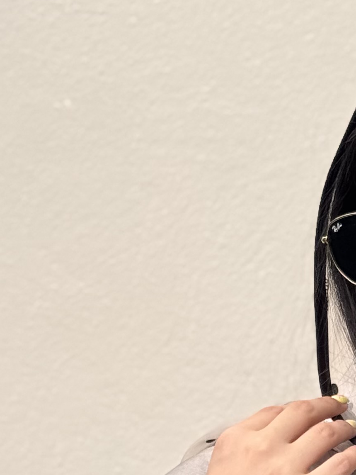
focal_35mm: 169
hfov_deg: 8.6
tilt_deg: -7.4
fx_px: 2317
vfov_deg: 11.4
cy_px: 638
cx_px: 473
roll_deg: -1.0
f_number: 1.78
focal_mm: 6.76
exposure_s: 1/333
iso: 64
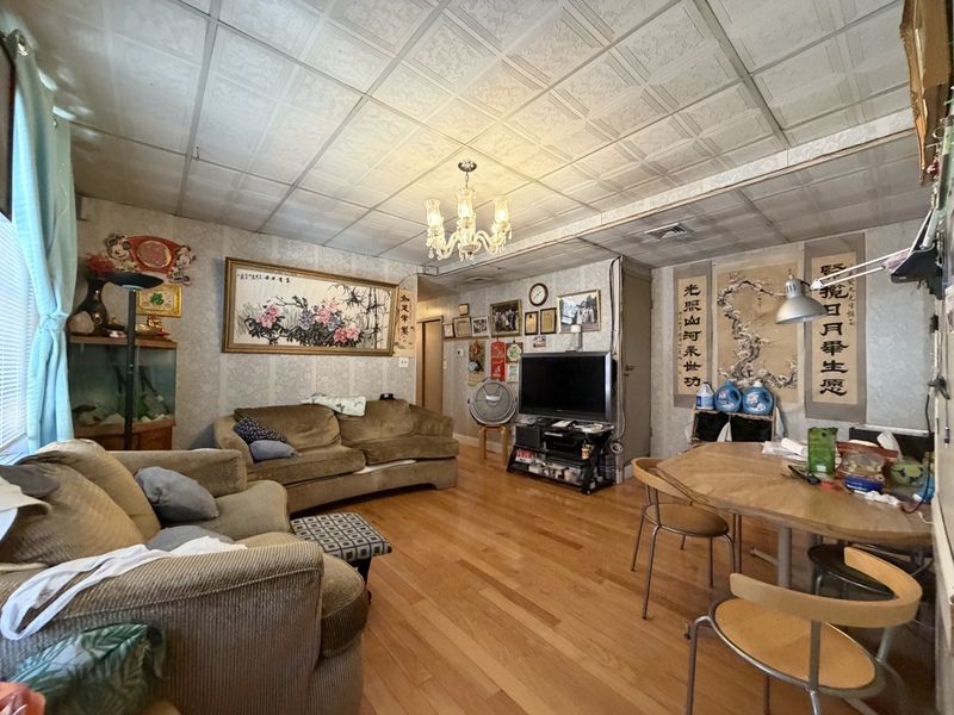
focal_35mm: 14
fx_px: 386
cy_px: 358
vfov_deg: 85.7
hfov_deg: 102.1
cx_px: 477
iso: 500
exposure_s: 1/60
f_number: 2.2
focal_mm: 2.22
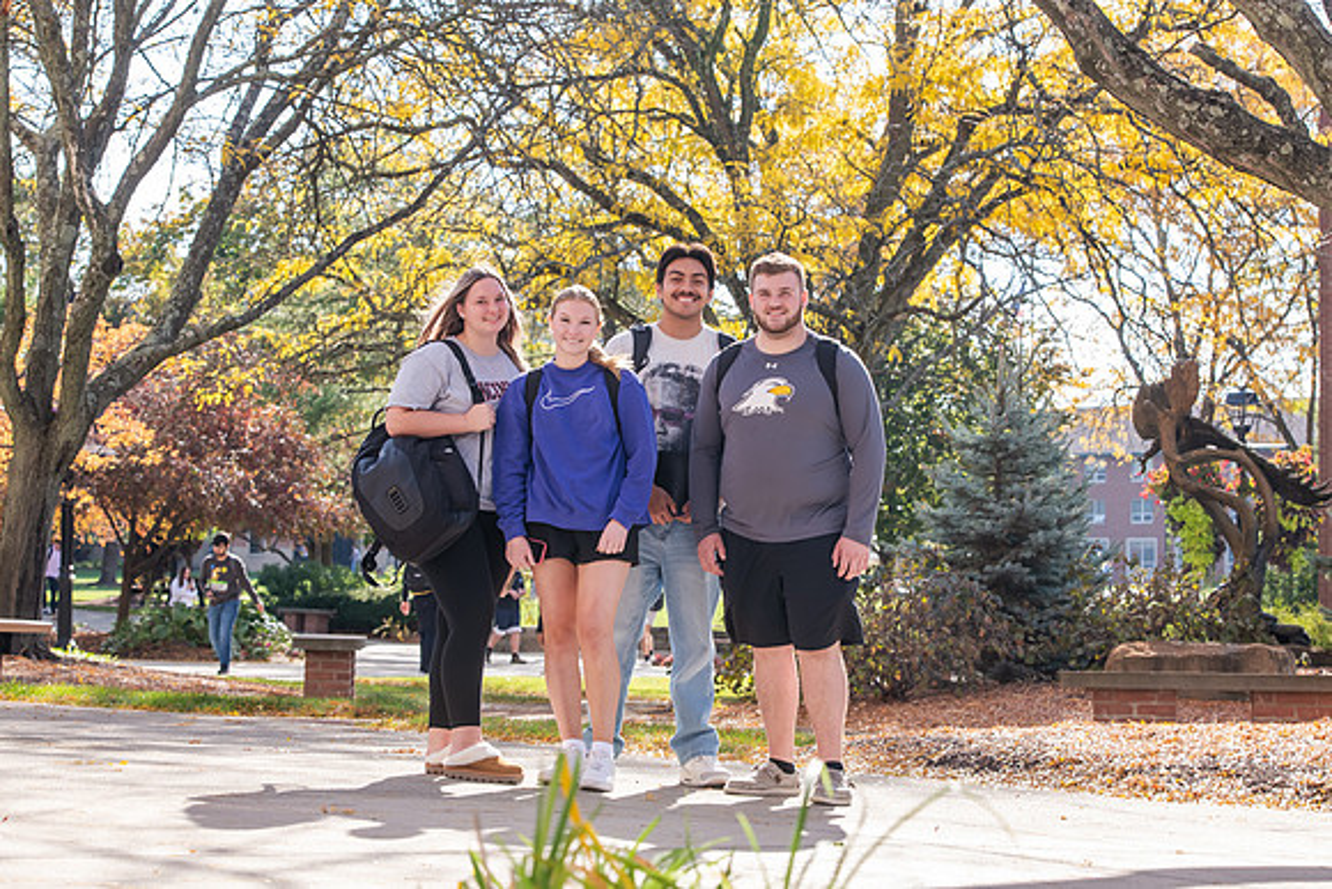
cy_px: 444
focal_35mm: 75
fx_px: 2776
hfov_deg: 27.0
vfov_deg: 18.2
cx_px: 666
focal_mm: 75
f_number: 8
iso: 400
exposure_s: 1/250
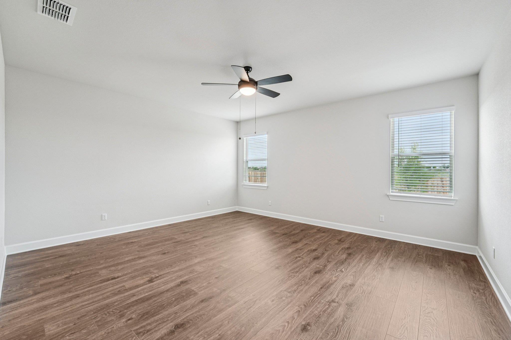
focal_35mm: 14
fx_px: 199
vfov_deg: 81.2
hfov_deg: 104.3
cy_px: 170
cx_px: 256
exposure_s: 1/40
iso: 400
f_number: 8
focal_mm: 14
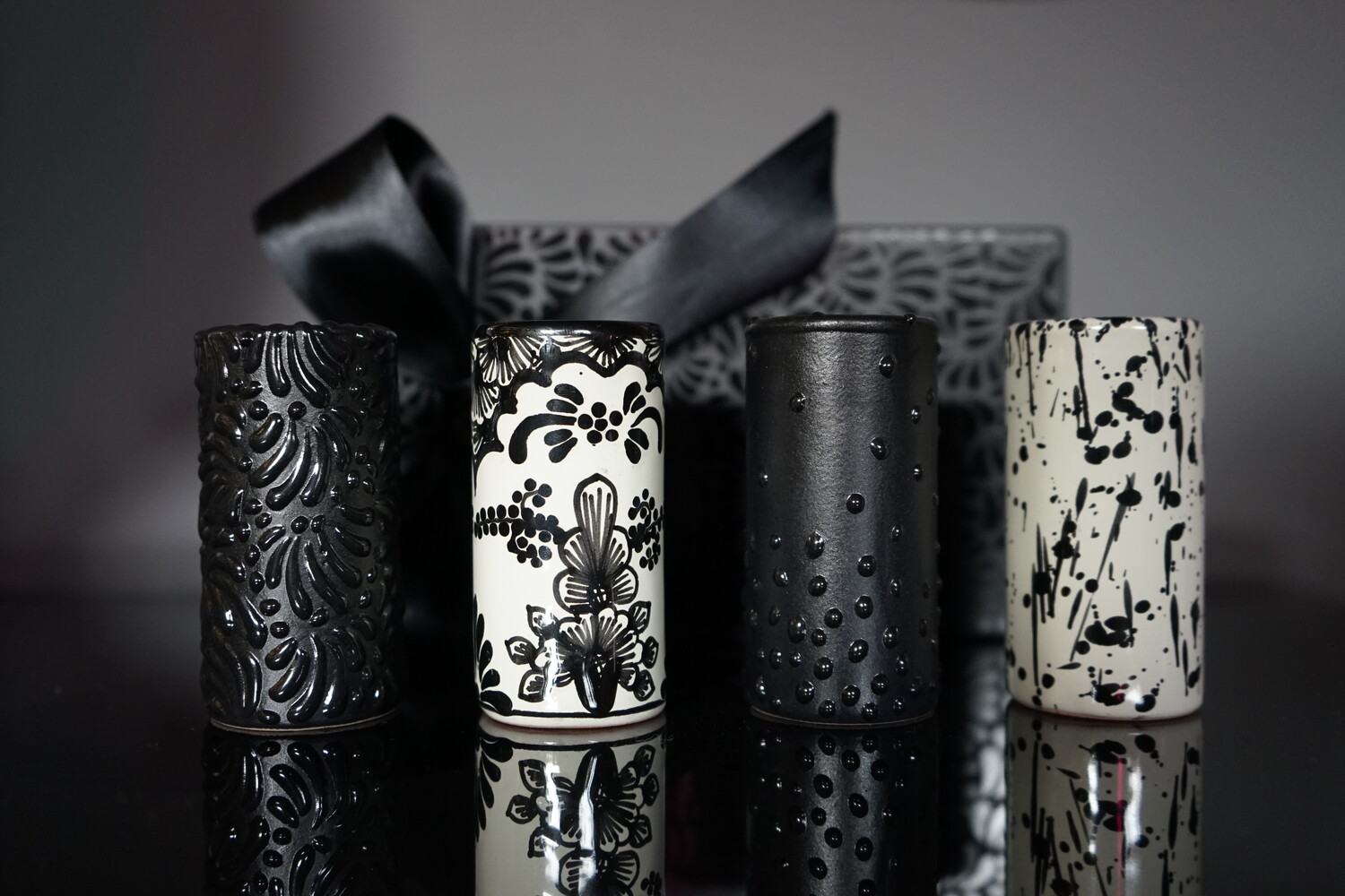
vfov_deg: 36.9
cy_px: 448
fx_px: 1345
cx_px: 672
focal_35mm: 36
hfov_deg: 53.1
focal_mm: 36
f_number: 4
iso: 1600
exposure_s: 1/60
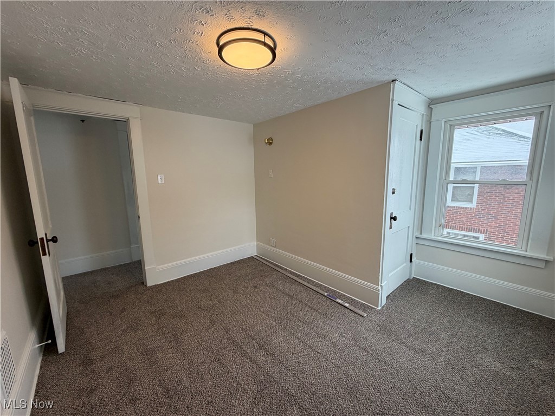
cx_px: 278
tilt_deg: -9.4
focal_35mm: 14
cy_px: 208
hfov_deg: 102.1
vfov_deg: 85.7
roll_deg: +1.1
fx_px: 224
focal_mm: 2.22
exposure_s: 1/120
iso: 125
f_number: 2.2
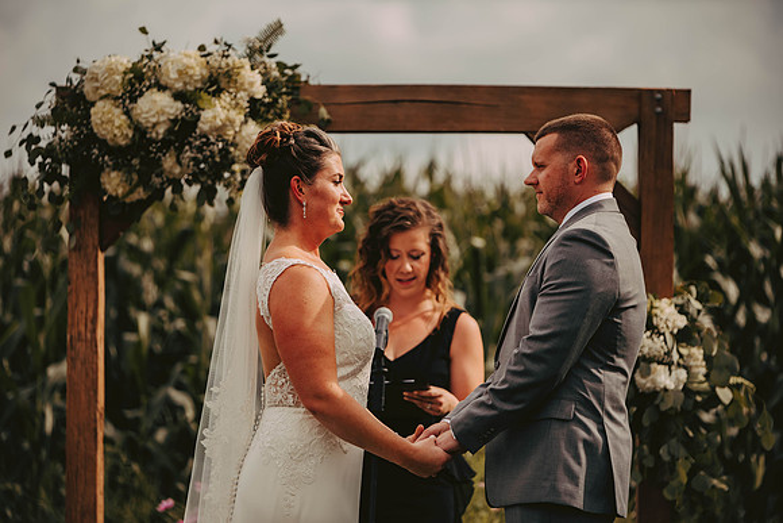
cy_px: 262
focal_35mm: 145
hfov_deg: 14.2
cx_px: 392
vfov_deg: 9.5
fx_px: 3154
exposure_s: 1/2000
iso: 200
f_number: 2.8
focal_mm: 145
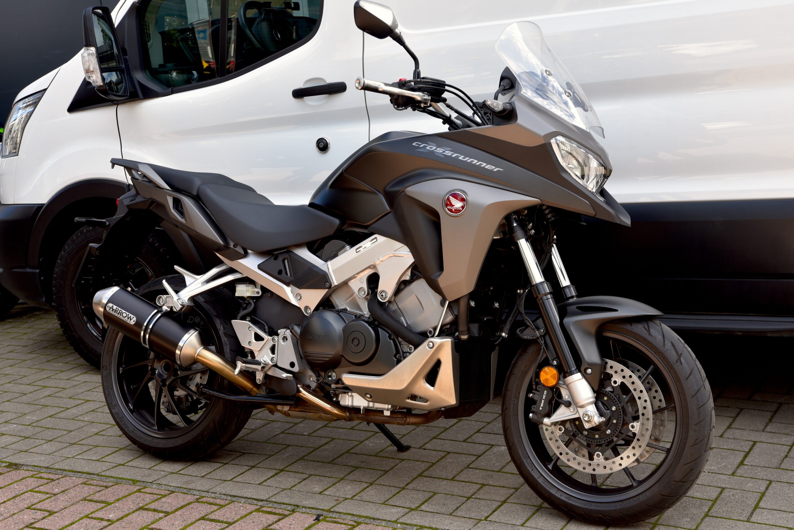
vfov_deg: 24.6
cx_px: 397
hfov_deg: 36.2
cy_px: 265
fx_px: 1213
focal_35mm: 55
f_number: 6.3
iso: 200
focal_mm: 55
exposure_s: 1/160
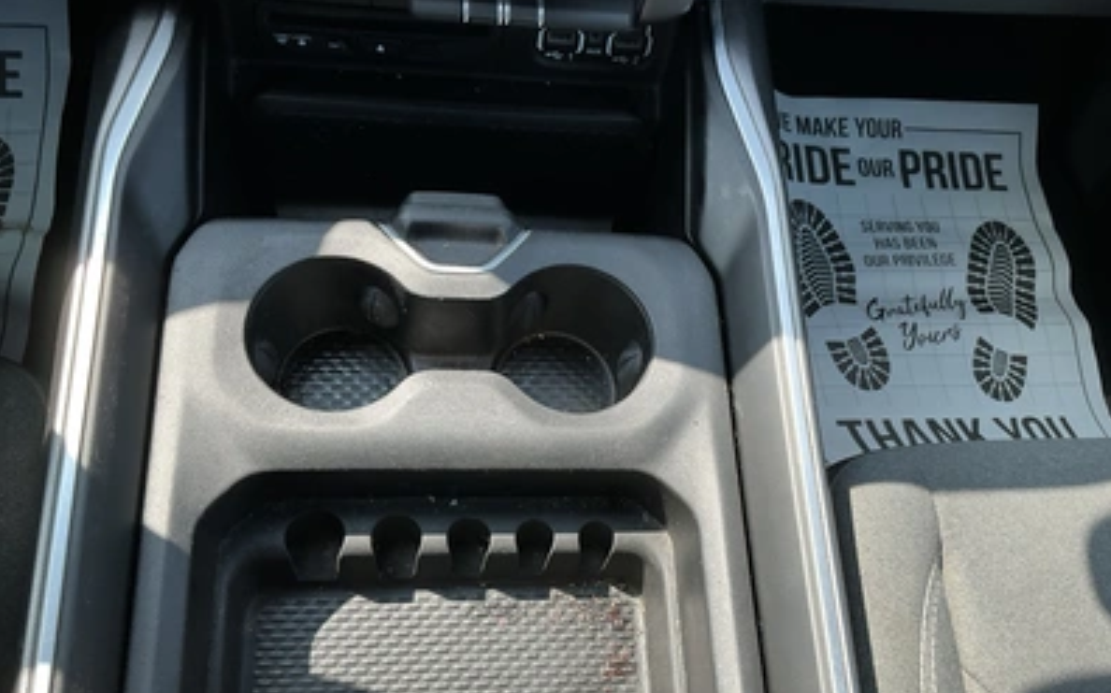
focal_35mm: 30
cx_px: 556
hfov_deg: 62.9
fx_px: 908
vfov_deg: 41.6
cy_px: 412
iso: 20
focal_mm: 3
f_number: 1.8
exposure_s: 1/122
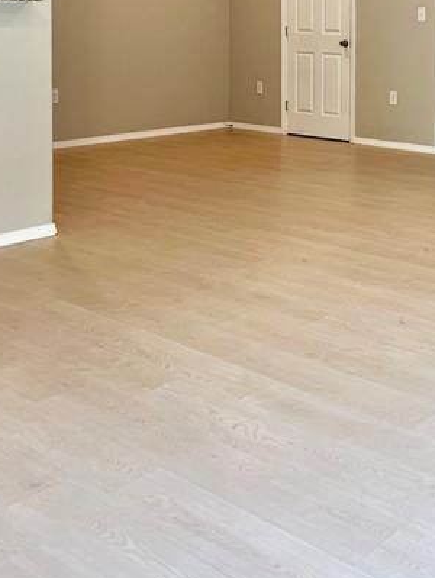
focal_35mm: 50
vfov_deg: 36.2
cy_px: 77
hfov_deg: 28.0
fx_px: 836
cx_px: 397
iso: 64
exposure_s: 1/126
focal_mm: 5.7
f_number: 1.5
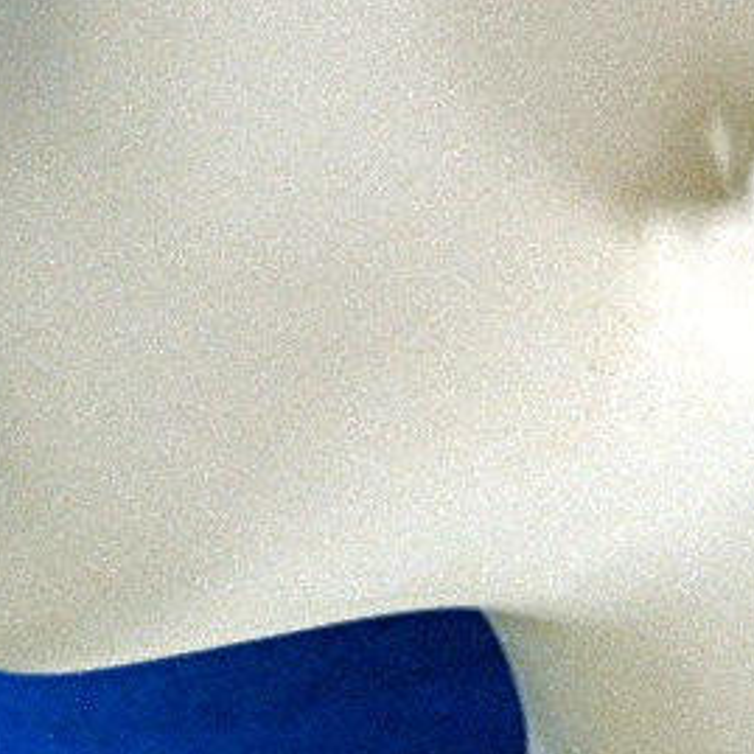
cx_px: 524
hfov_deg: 14.0
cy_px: 174
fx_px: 3056
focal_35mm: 124
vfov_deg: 14.0
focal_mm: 10.6
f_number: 8
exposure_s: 1/30
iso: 510
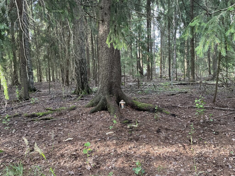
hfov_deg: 67.3
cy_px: 88
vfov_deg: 53.1
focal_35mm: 26
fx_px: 177
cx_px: 118
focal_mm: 4.2
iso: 320
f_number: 1.6
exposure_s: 1/60
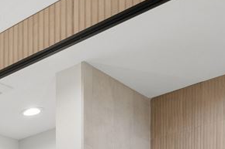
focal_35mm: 75
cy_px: 307
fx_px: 468
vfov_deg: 14.6
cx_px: -175
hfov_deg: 20.0
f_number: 8
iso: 500
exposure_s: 1/30
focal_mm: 17
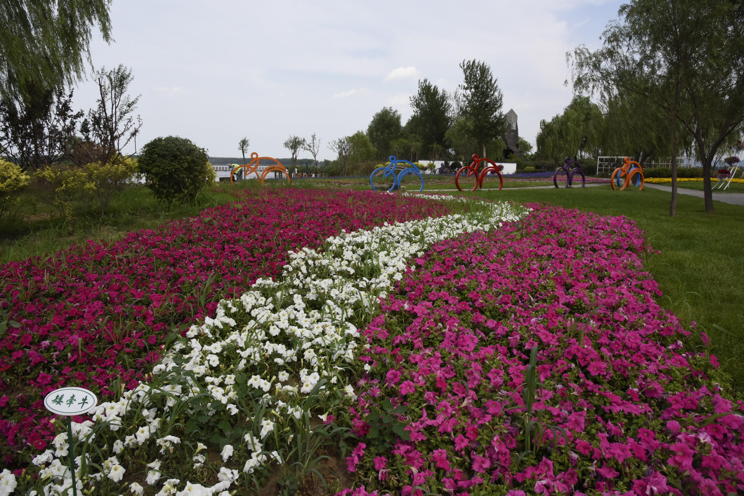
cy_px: 248
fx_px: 496
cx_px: 372
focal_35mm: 24
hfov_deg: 73.7
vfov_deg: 53.2
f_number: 16
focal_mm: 24
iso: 2000
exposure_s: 1/1000
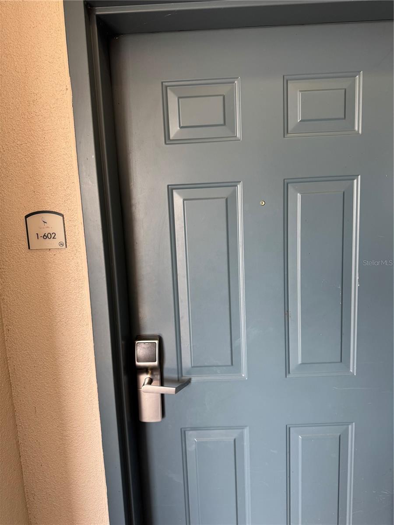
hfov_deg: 56.8
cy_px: 262
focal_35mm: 24
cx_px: 197
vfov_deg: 71.6
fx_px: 364
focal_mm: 6.76
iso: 125
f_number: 1.78
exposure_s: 1/120
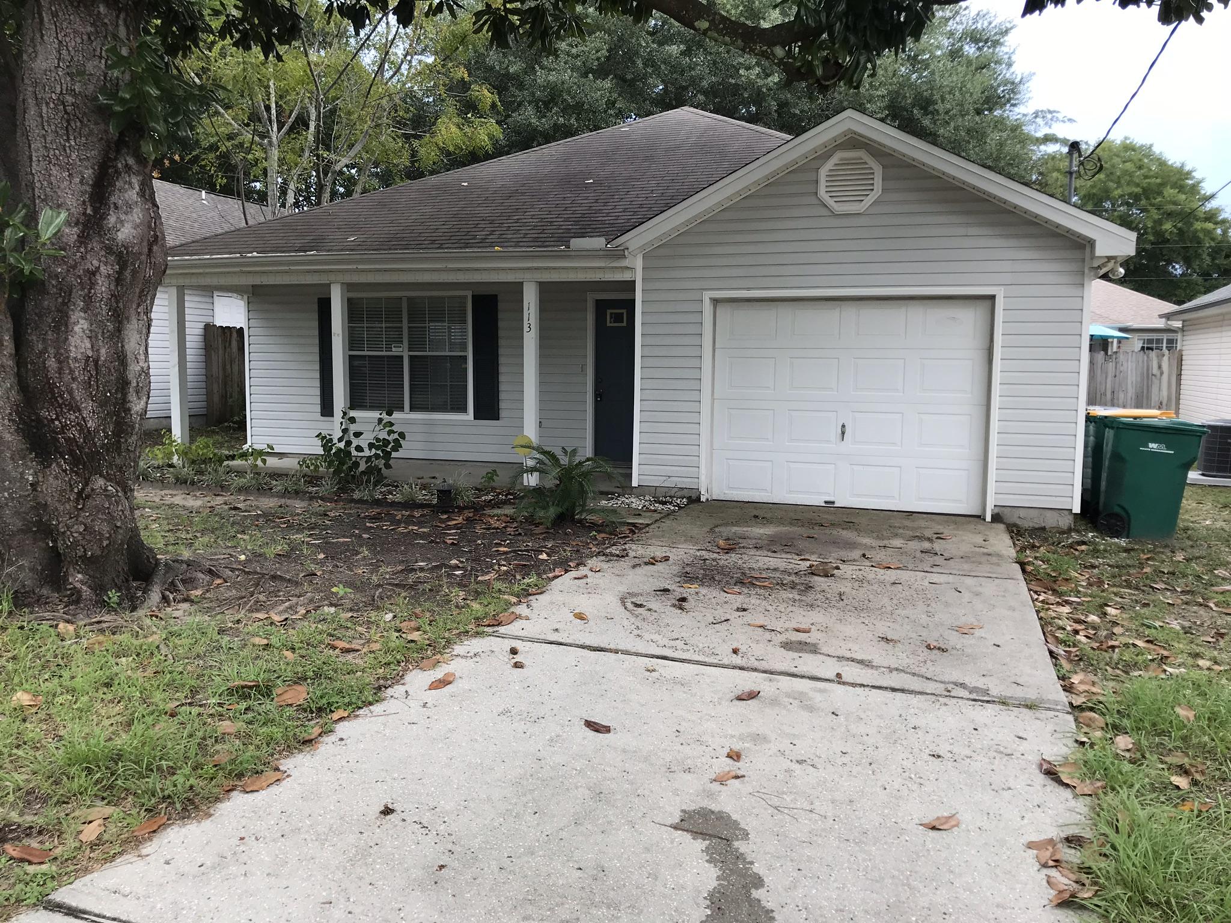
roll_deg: -0.8
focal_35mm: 28
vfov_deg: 49.7
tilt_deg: -5.2
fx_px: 996
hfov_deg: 63.4
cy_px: 462
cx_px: 616
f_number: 1.8
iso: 20
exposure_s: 1/321
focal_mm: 3.99
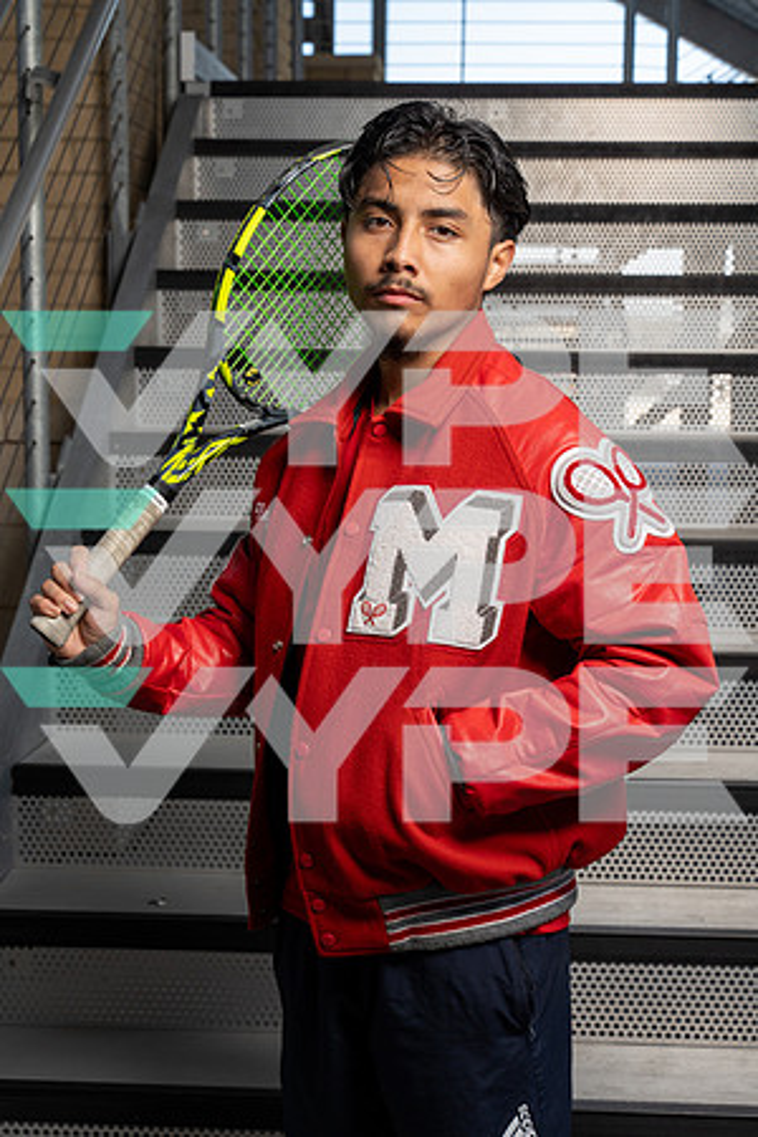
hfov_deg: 20.6
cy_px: 568
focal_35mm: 66
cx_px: 379
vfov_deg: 30.5
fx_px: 2084
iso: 250
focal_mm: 66
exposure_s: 1/250
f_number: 8
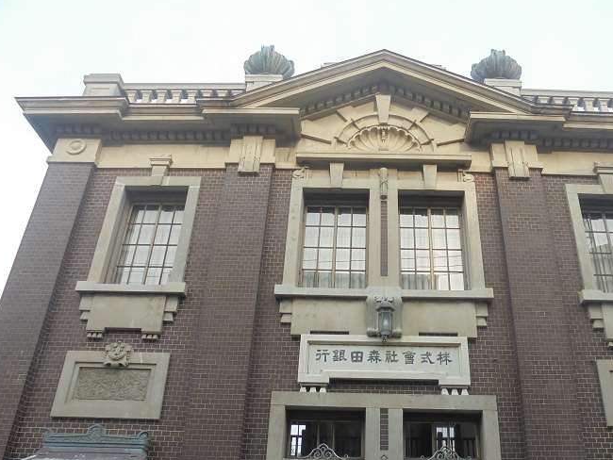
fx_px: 567
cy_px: 263
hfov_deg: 56.4
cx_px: 366
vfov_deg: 44.1
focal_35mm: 32
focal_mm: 4.6
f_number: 3.5
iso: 100
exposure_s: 1/320
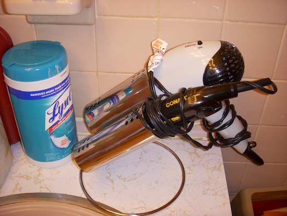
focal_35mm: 38
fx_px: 315
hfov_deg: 49.0
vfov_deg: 37.7
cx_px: 144
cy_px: 108
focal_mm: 6.3
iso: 100
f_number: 3.3
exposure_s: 1/30
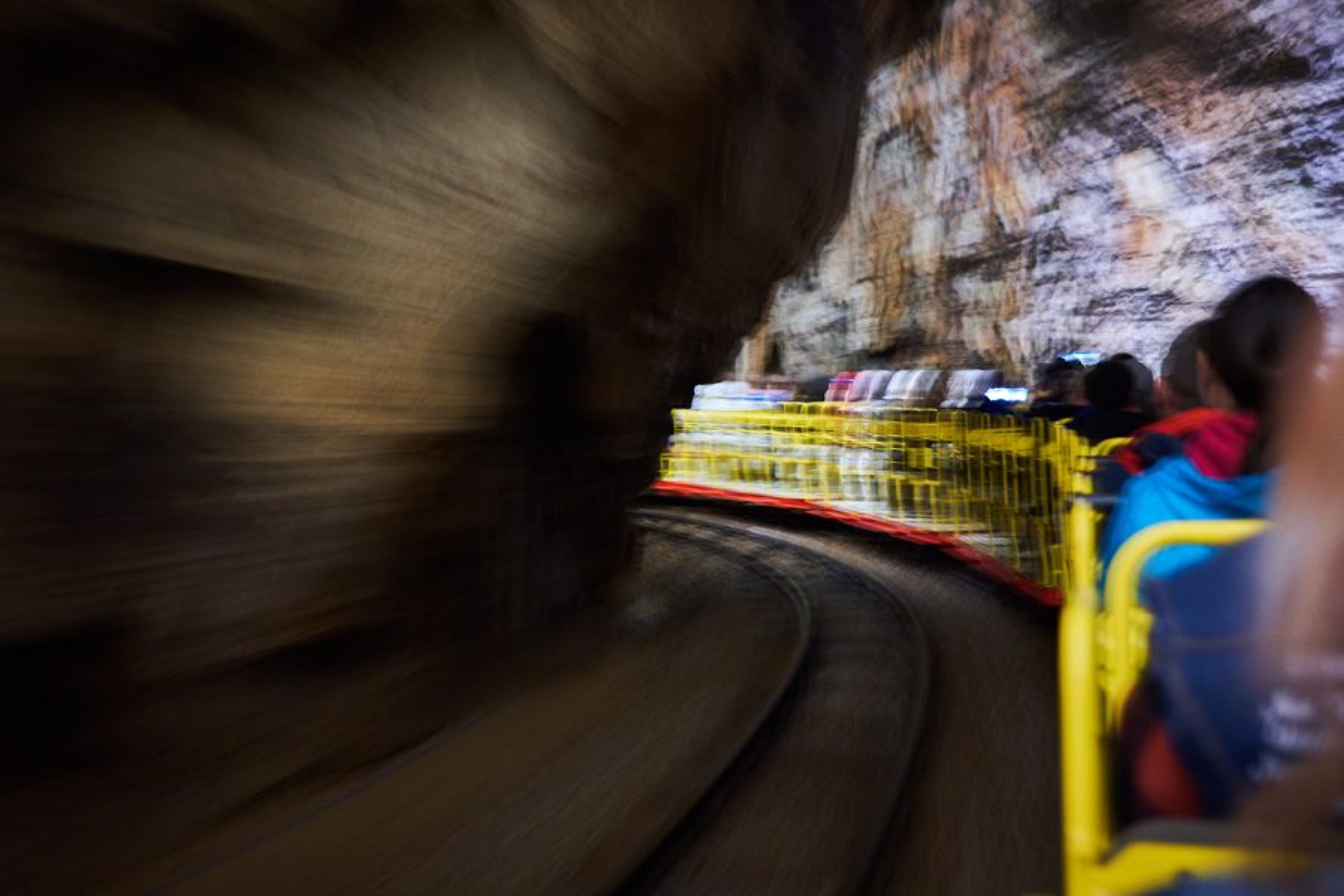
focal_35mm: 35
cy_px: 448
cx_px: 672
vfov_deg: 37.9
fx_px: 1307
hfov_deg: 54.4
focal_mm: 35
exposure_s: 1/2.5
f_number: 2.8
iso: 3200
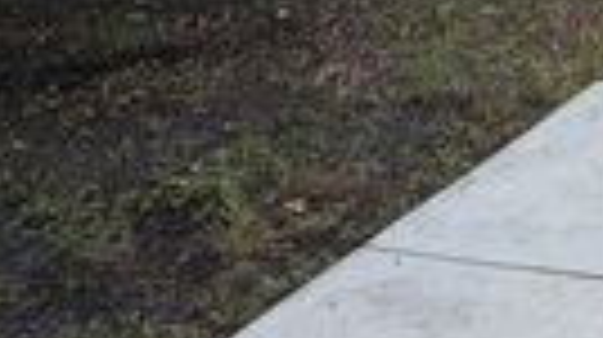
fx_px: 910
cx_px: 756
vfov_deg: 16.8
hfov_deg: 30.2
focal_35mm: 57
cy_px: -295
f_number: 2.2
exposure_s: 1/770
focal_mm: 2.22
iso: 20
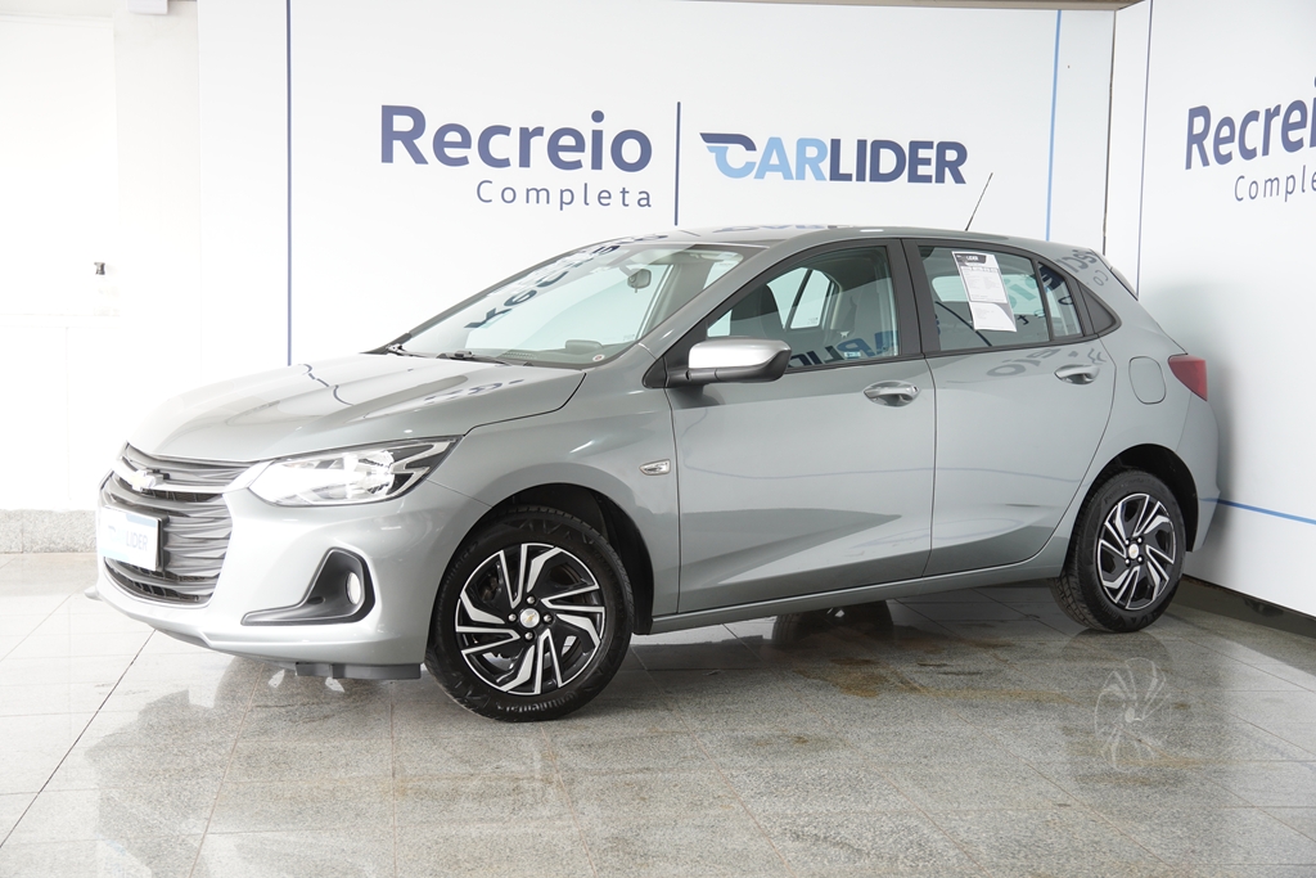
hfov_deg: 42.3
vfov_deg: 29.0
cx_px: 658
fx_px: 1700
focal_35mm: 46
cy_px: 439
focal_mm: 31
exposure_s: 1/60
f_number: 3.2
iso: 200
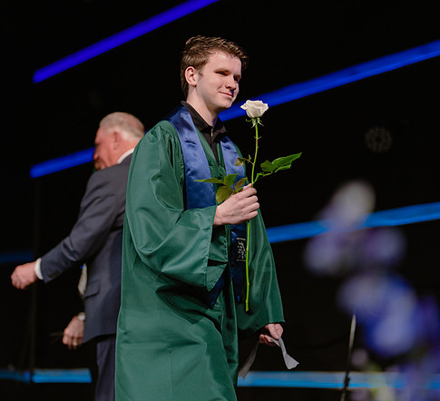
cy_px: 170
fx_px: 1032
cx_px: 182
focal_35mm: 75
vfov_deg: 22.0
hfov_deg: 24.0
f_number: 1.2
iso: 640
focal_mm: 50
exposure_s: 1/320
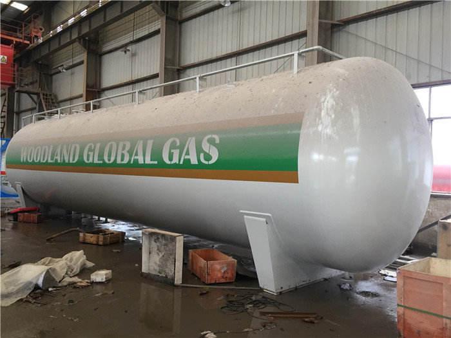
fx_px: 378
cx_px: 226
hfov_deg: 61.7
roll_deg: -2.8
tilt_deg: +1.6
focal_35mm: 29
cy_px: 169
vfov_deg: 48.2
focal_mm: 4.15
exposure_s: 1/33
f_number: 2.2
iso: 160
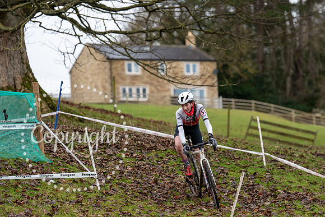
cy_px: 109
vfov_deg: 7.7
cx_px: 190
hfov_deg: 11.5
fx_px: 1612
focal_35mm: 179
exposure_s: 1/1000
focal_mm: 141
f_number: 3.2
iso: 800
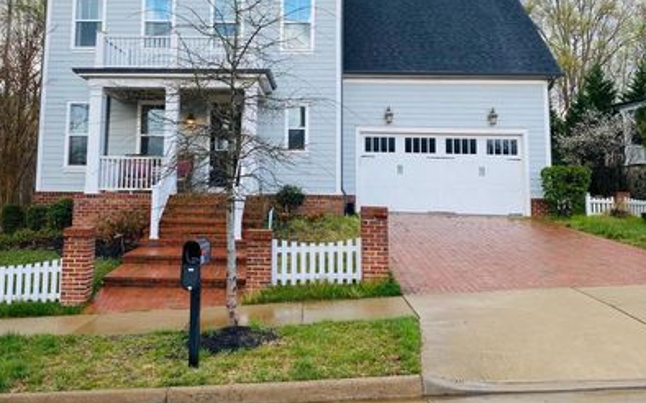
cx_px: 285
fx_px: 616
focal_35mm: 35
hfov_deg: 55.2
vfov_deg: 35.7
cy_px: 117
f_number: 1.8
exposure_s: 1/477
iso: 32
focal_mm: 4.25
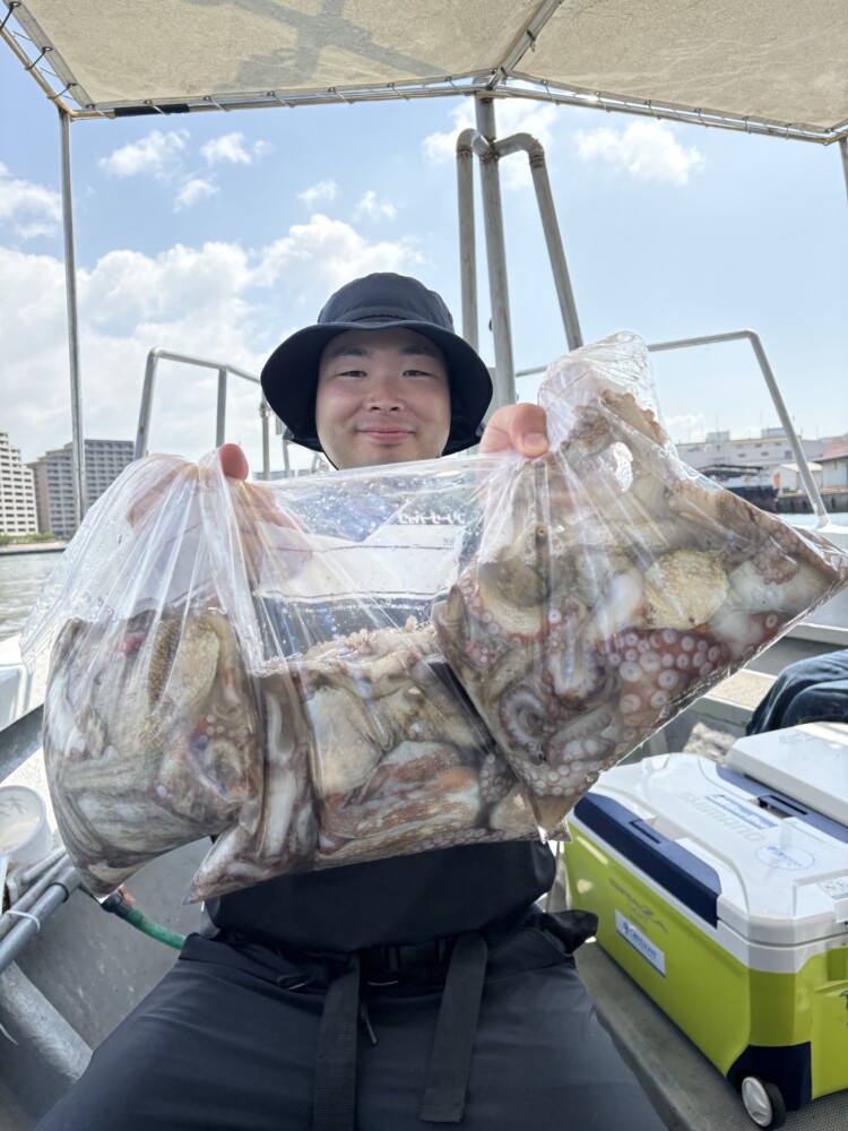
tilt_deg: -1.5
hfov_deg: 53.1
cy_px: 566
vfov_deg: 67.3
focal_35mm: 26
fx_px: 849
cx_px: 424
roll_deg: +3.2
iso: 64
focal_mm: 5.96
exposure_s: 1/2208
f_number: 1.6
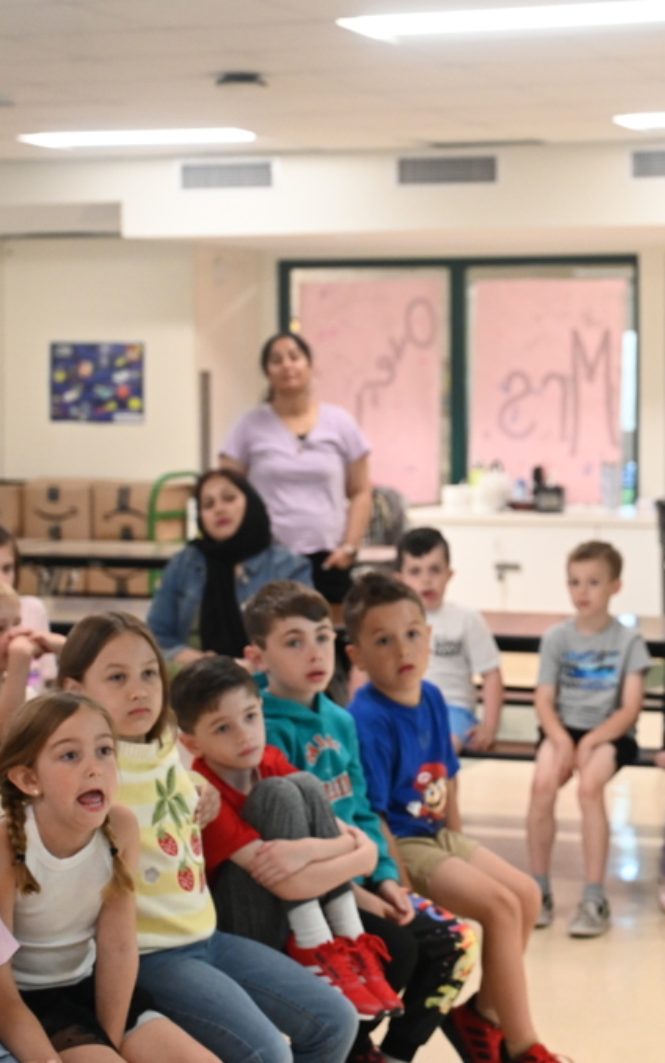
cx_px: 566
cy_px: 531
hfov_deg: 16.2
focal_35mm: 80
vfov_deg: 25.8
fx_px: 2319
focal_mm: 52
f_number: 4
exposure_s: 1/125
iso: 3200
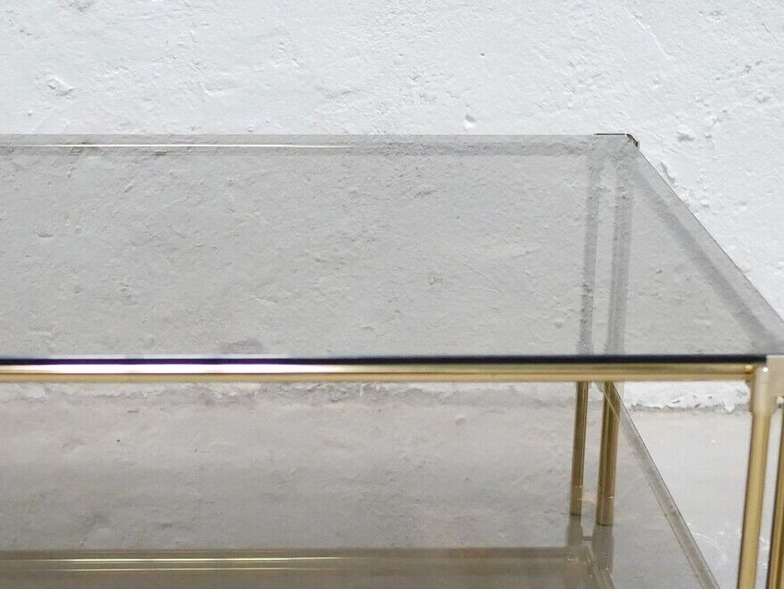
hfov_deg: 21.5
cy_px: 452
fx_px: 2062
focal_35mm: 91
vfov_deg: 16.2
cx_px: 342
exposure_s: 1/60
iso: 3200
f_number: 1.7
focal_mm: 20
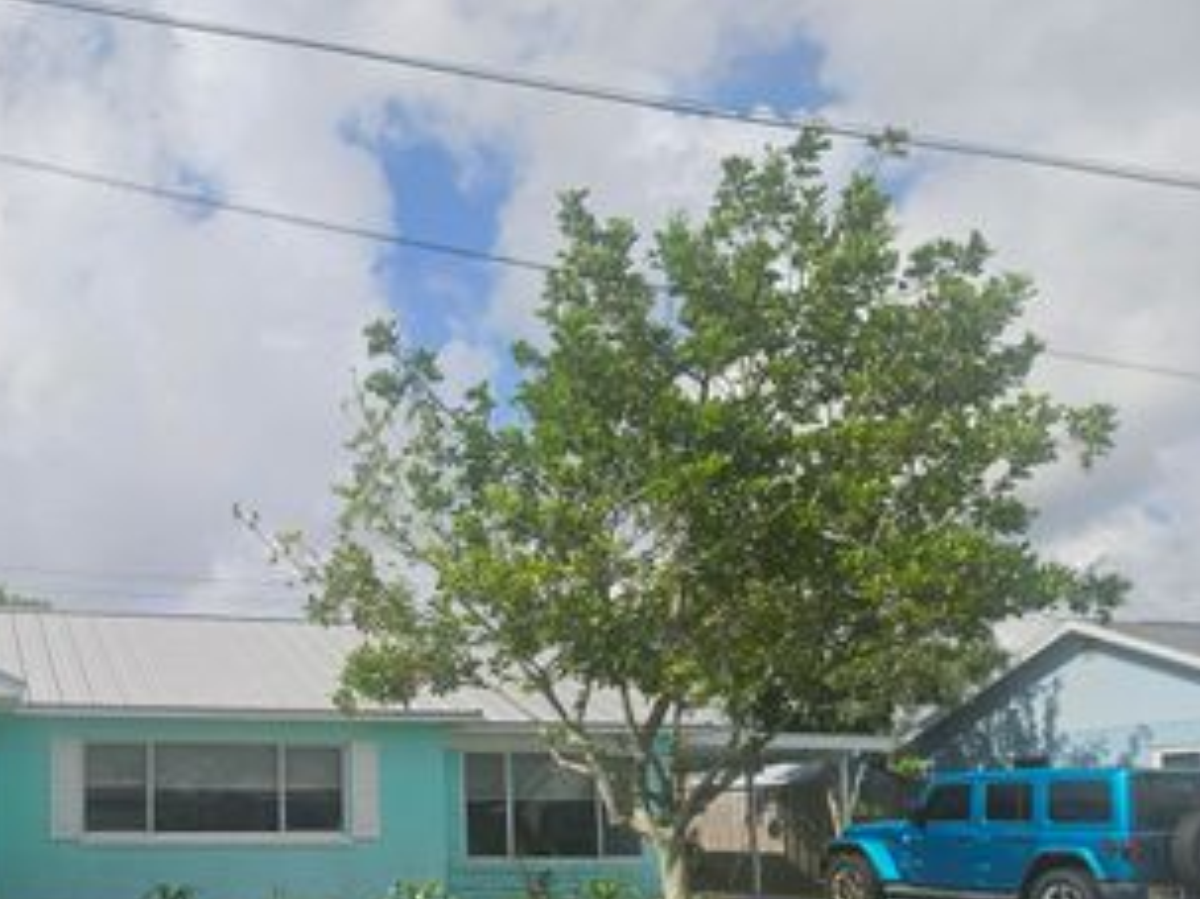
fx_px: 1317
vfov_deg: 36.8
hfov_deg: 46.4
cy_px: 671
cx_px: 238
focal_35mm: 38
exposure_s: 1/3637
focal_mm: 5.4
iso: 25
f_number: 1.8
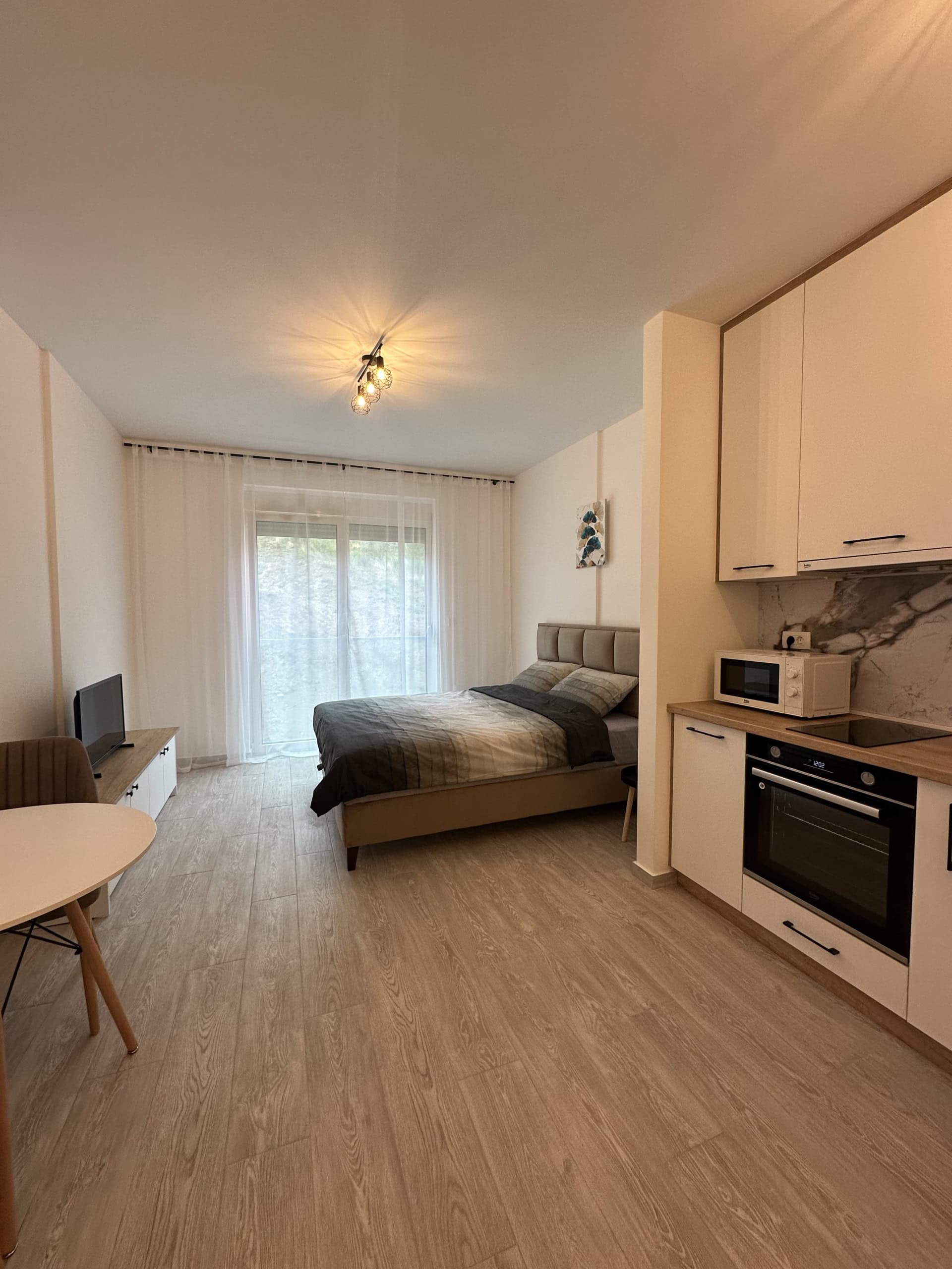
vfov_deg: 102.1
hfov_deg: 85.7
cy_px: 634
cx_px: 476
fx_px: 513
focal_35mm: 14
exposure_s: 1/100
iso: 100
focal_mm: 2.2
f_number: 2.2
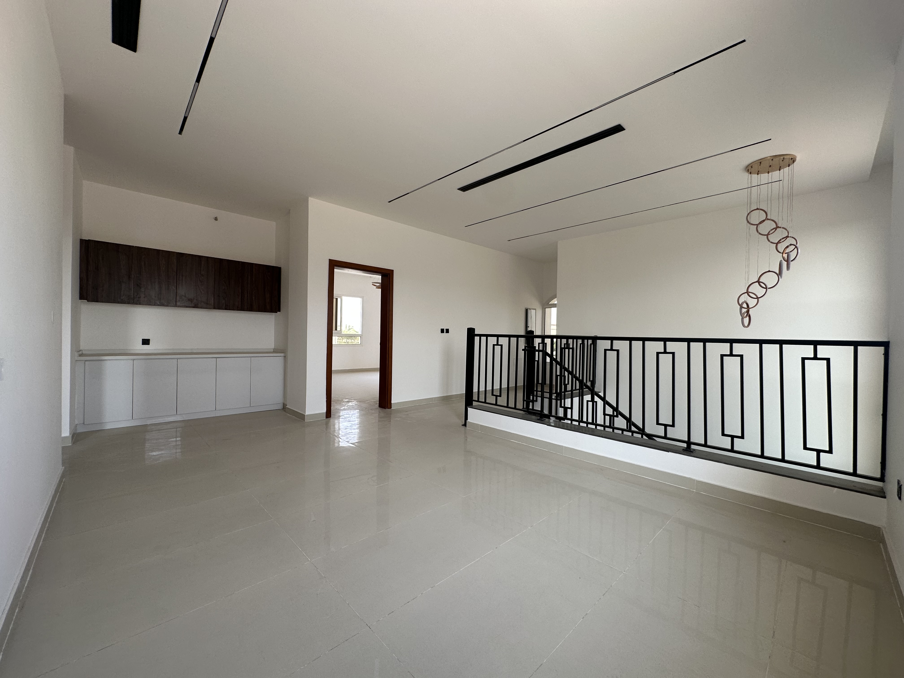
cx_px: 452
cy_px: 339
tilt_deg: -0.1
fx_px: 366
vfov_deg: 85.7
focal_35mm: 14
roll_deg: -1.4
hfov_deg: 102.1
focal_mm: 2.22
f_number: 2.2
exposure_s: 1/99
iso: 64
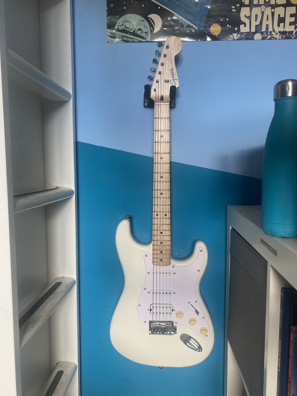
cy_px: 198
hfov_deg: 53.1
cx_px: 148
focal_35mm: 26
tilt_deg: -5.7
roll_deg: +1.5
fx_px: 297
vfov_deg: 67.3
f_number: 1.8
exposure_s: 1/121
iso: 80
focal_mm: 4.25
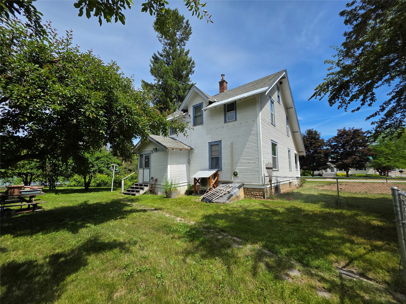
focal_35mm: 13
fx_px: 152
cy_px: 152
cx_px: 203
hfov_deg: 106.2
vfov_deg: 89.9
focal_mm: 2.2
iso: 40
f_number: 1.9
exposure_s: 1/1775
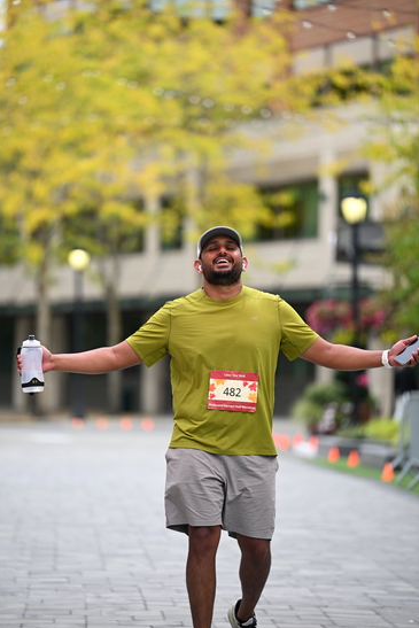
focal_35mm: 166
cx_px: 210
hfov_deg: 8.3
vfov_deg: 12.4
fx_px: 2896
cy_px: 315
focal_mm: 165
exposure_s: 1/1250
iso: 400
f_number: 2.8
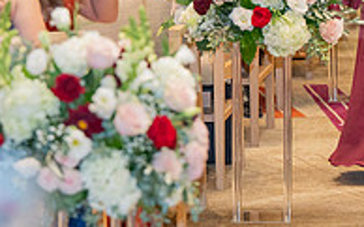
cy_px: -7
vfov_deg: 3.7
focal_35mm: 351
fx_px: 3480
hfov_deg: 5.9
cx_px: 495
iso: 1250
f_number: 3.2
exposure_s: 1/160
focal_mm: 115
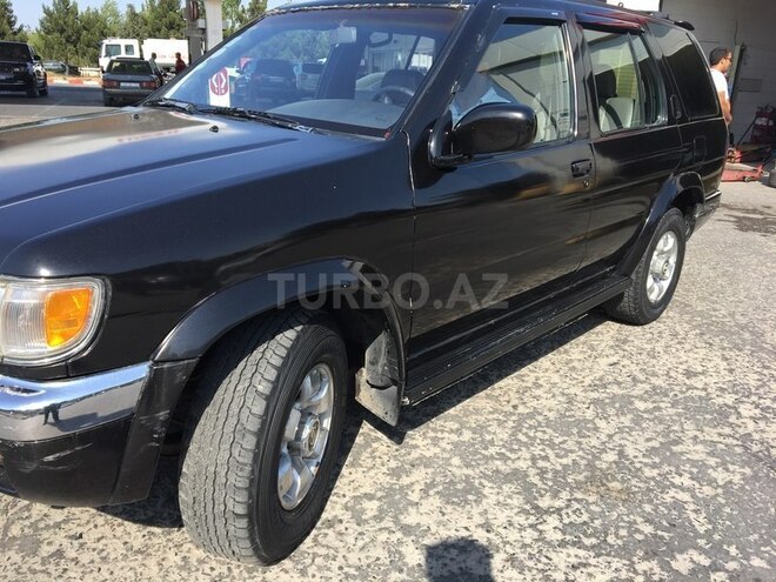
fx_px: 650
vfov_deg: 48.2
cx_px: 388
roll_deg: -1.9
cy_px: 291
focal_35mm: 29
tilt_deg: -18.0
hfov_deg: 61.7
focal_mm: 4.15
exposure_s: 1/754
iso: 25
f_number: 2.2
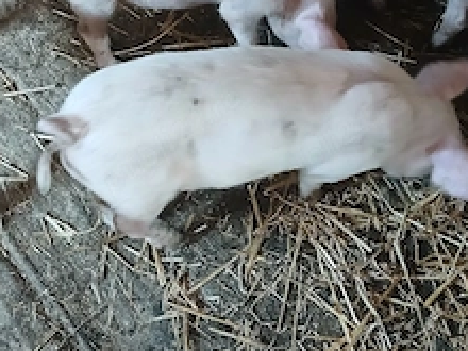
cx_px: 215
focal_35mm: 49
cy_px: 0
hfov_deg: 38.9
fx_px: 662
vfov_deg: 27.9
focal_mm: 3.98
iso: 500
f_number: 1.8
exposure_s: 1/25.1
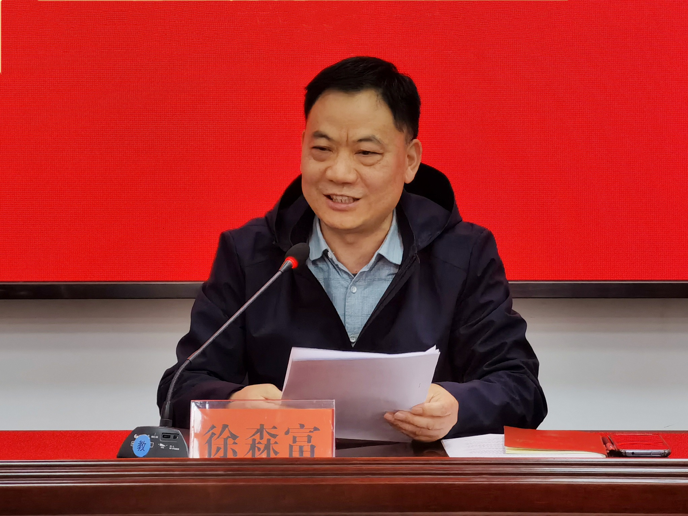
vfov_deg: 11.5
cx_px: 344
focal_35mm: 129
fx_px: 2564
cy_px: 258
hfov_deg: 15.3
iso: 160
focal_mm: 7.48
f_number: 2.4
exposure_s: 1/60
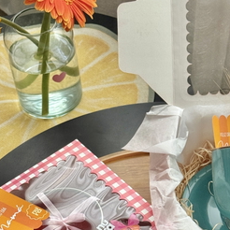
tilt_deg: -48.2
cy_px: 151
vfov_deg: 18.8
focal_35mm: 92
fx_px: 692
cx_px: 151
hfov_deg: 18.8
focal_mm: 6.76
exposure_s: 1/43
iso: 250
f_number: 1.78
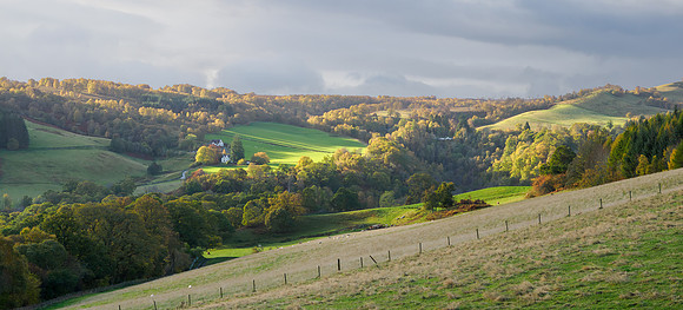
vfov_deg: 11.2
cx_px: 342
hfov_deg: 24.4
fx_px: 1578
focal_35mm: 91
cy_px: 164
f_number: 5.6
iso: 320
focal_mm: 40
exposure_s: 1/125
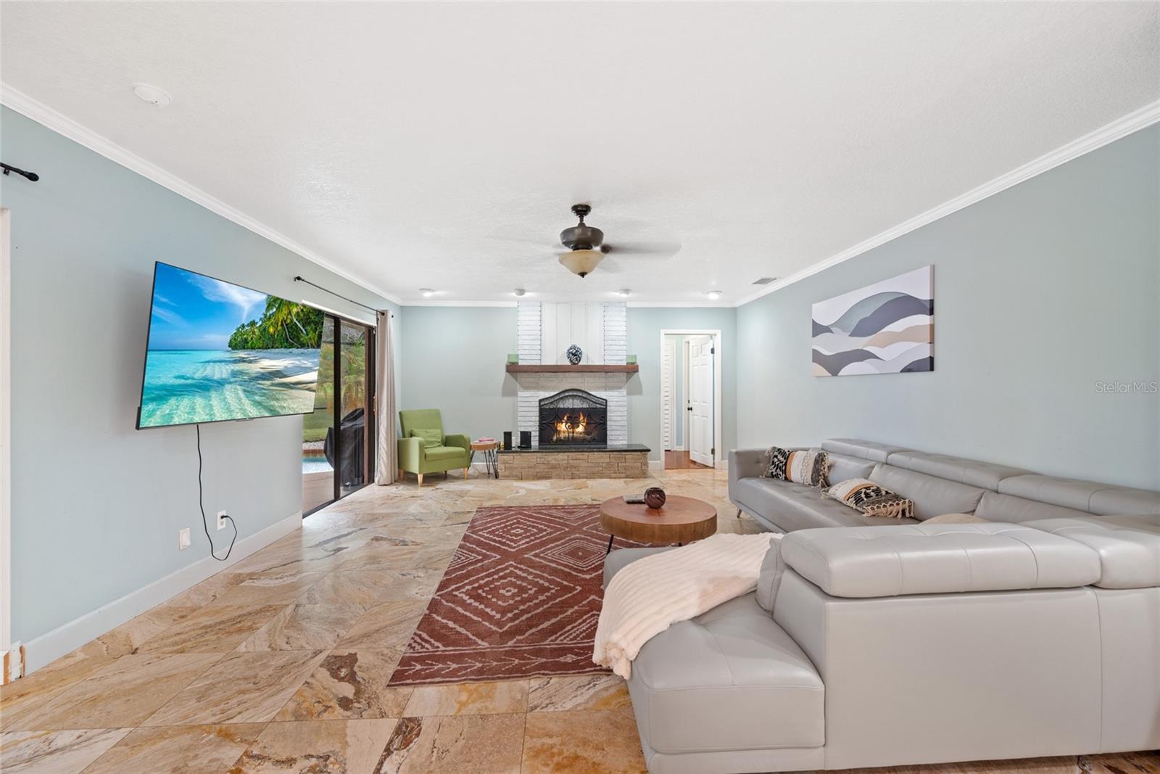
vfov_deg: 81.2
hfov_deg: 104.2
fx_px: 451
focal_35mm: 14
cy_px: 387
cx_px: 580
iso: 250
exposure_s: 1/1.67
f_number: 6.3
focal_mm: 14
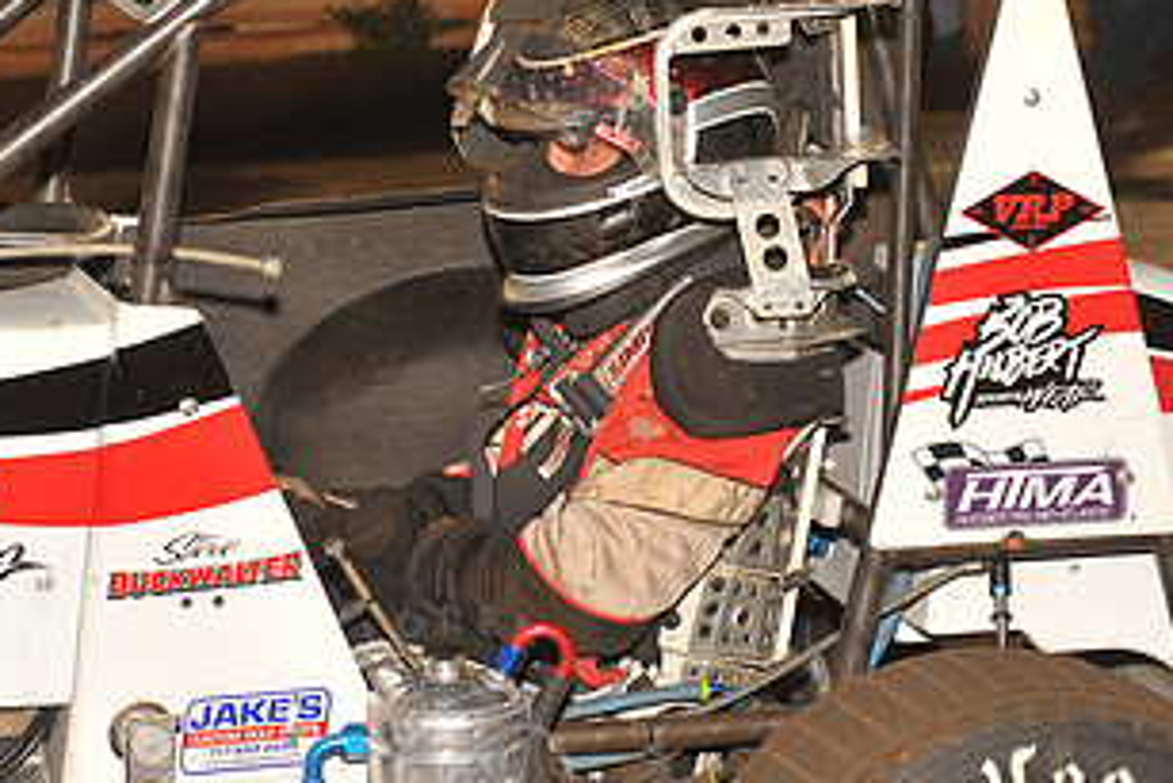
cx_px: 451
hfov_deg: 13.6
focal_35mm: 151
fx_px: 4922
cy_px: 483
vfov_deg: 9.1
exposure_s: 1/320
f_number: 6.3
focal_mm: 80
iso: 500
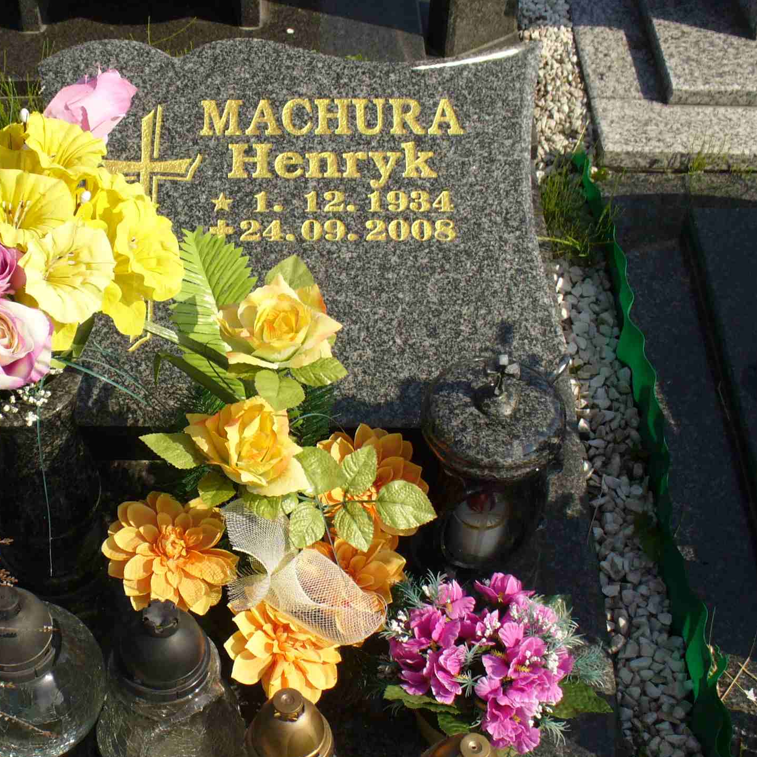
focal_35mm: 58
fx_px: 1435
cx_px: 219
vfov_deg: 29.6
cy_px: 377
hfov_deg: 29.2
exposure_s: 1/320
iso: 80
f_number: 5.6
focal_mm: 6.1
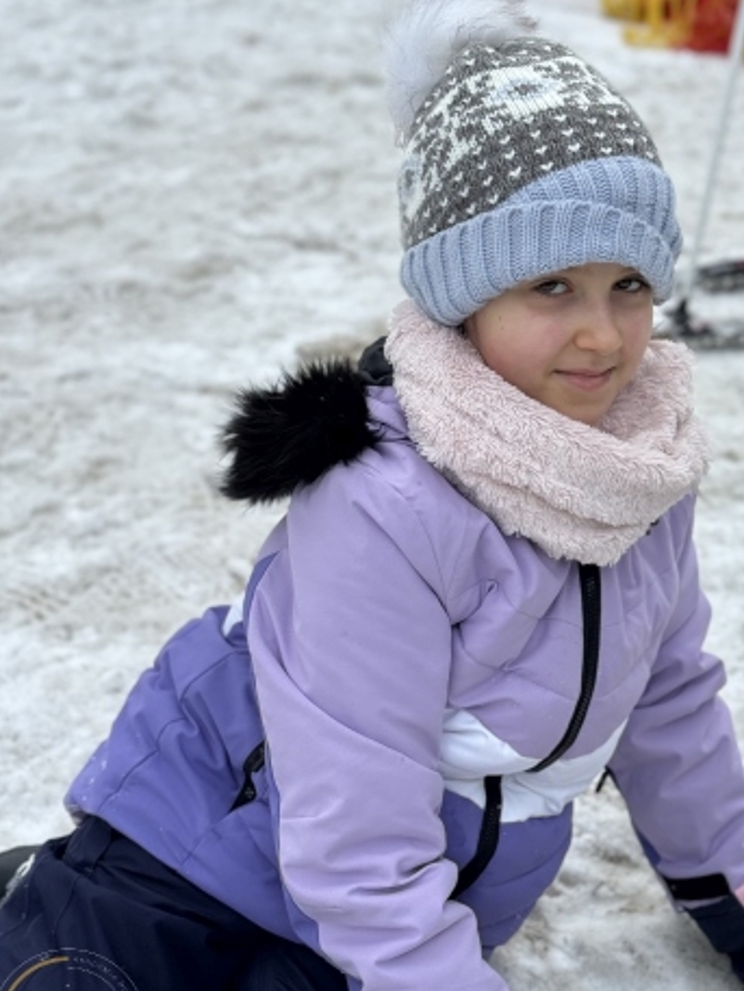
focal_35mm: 63
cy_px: 458
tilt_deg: -26.0
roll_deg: -6.8
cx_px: 475
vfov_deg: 30.7
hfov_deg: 23.2
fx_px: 1805
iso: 64
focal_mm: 6.86
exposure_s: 1/1027
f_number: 1.78
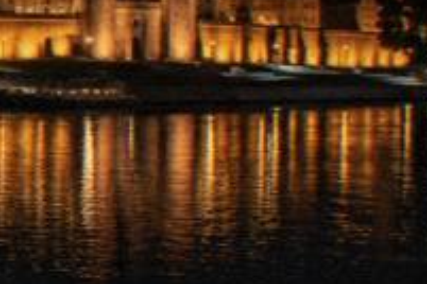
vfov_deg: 9.6
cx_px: -28
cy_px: 108
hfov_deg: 14.1
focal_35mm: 143
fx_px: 1696
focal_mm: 48
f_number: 2.5
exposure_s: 1/250
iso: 4000
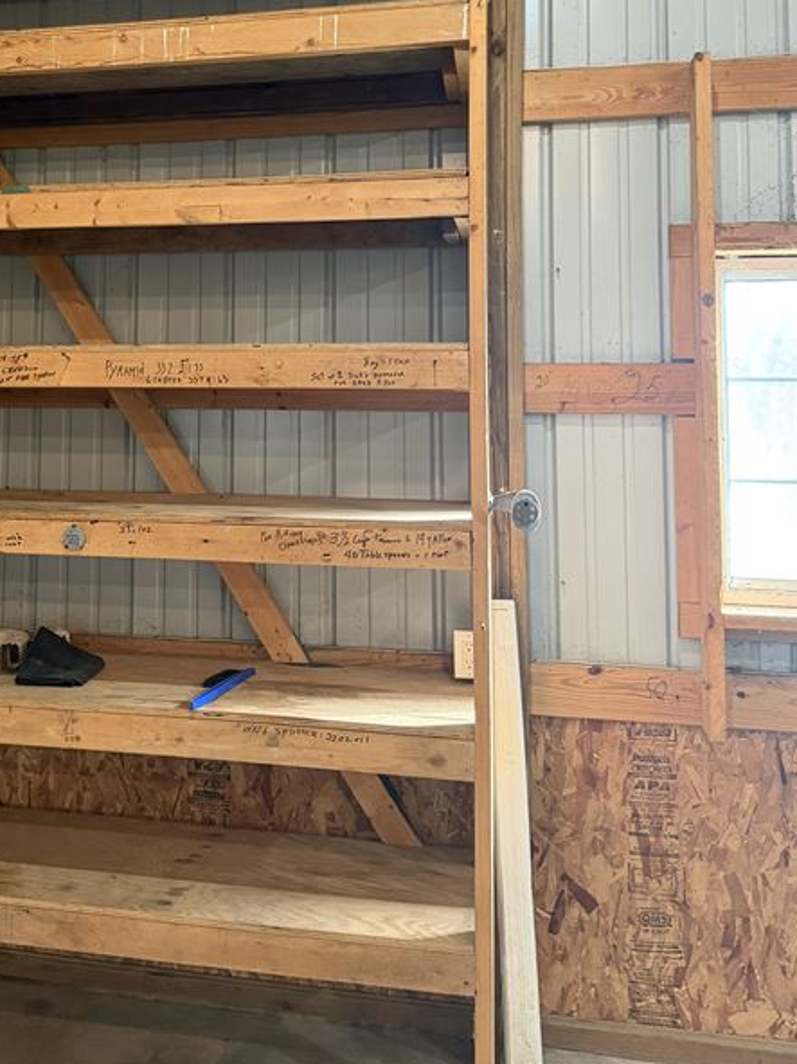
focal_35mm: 39
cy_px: 313
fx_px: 1198
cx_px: 218
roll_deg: -0.7
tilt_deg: +6.8
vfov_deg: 46.7
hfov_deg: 36.1
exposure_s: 1/60
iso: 640
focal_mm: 6.76
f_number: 1.78
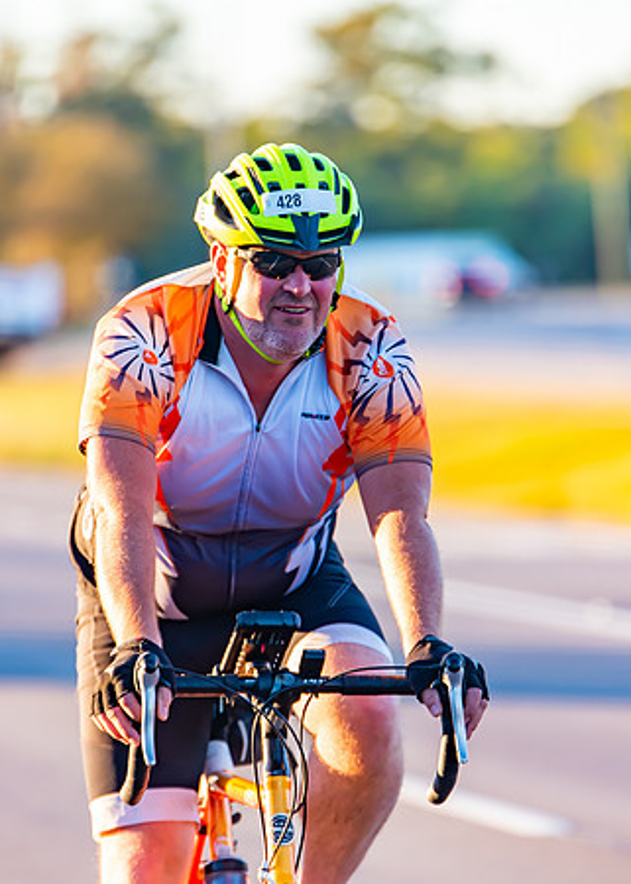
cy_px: 443
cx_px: 305
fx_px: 7739
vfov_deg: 6.5
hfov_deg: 4.7
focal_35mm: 308
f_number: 2.8
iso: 250
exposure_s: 1/500
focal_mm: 200
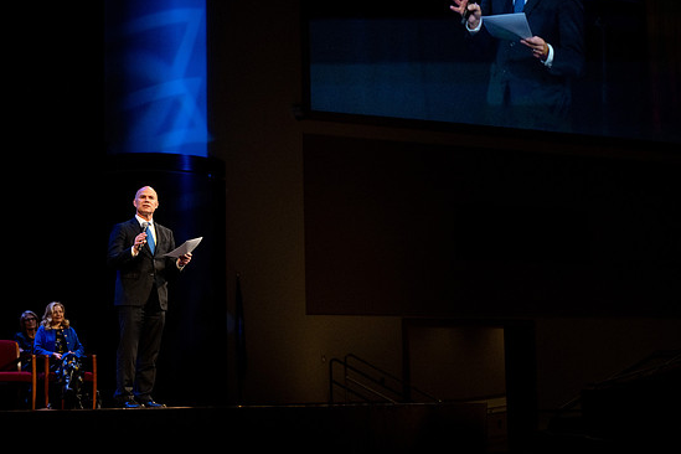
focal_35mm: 74
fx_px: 1400
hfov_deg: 27.3
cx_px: 357
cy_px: 223
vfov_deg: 18.4
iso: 4000
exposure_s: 1/500
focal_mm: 70
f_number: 2.8
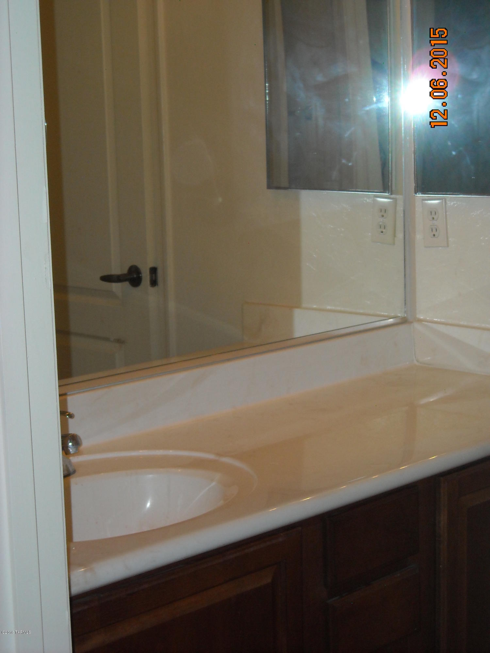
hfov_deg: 19.4
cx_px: 245
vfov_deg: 25.7
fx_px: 1434
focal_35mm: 76
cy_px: 326
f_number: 3.9
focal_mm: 12.3
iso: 200
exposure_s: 1/125
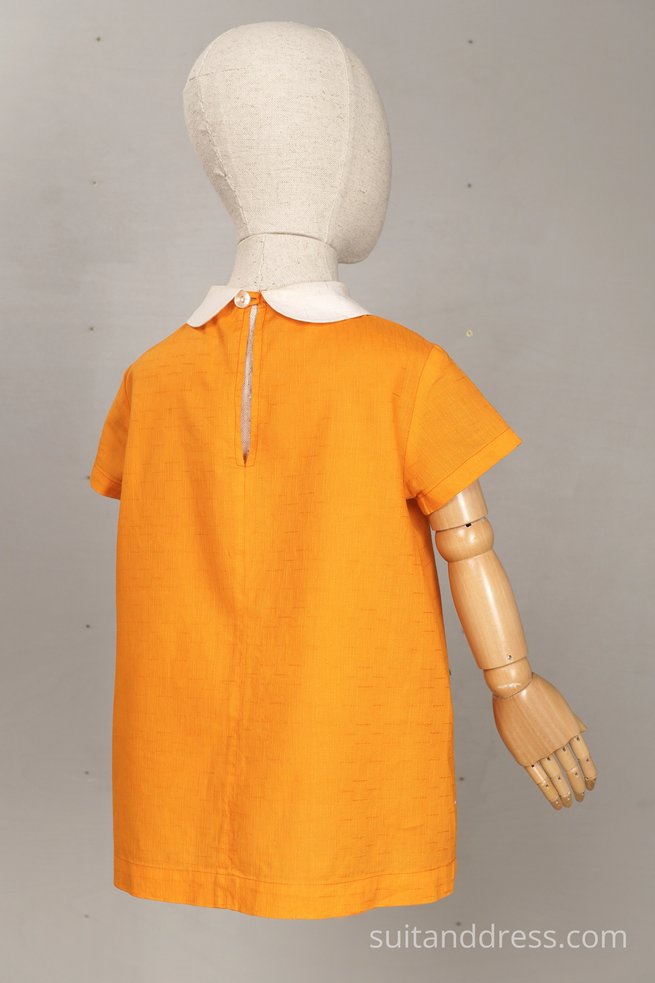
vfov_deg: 41.1
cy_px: 492
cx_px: 328
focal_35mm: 48
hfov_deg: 28.1
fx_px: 1310
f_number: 6.3
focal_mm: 32
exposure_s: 1/13
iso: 200
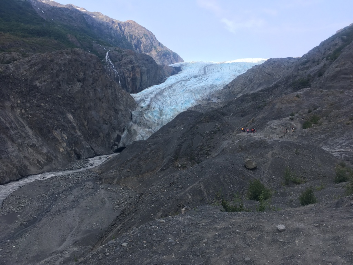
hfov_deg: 61.7
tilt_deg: +0.1
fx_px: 296
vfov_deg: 48.2
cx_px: 176
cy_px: 132
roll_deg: -1.8
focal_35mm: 29
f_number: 2.2
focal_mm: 4.15
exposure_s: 1/496
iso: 25
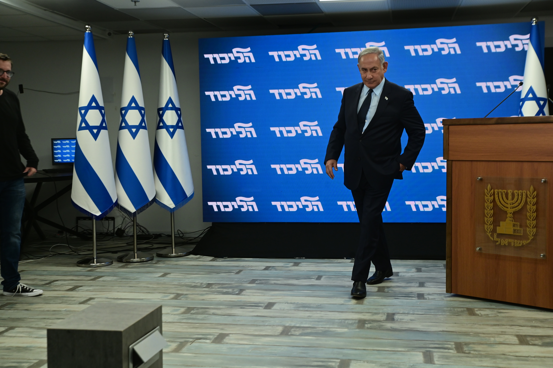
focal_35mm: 46
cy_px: 184
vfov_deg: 29.2
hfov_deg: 42.8
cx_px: 276
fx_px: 706
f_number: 6.3
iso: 1600
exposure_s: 1/160
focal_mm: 46
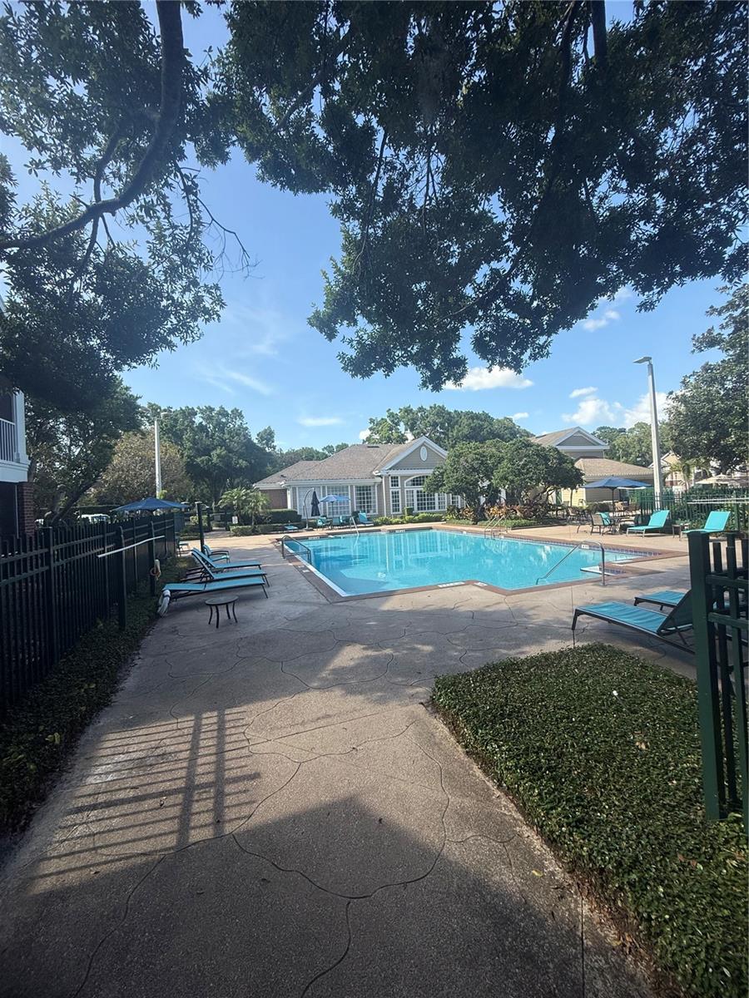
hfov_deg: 85.7
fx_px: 404
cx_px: 374
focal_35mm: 14
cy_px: 499
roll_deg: +2.4
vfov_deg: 102.1
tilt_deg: +1.4
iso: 50
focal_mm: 2.22
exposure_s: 1/1001
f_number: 2.2
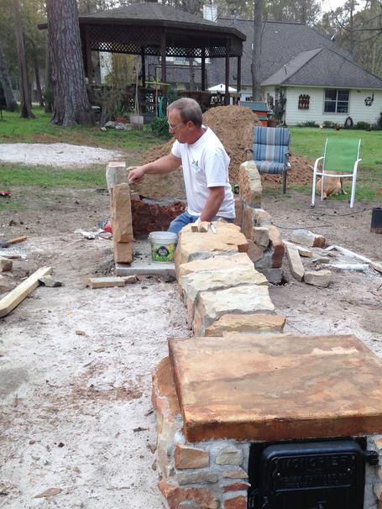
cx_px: 270
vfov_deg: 38.3
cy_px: 357
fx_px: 720
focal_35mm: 49
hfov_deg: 29.4
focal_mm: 4.12
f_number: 2.4
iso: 64
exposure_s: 1/120
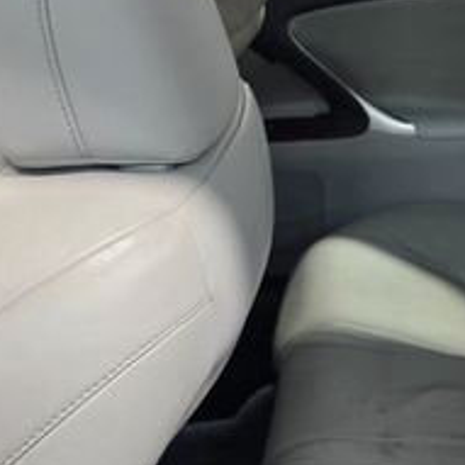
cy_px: 438
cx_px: 684
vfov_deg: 24.5
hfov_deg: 21.5
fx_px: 1033
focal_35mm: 68
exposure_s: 1/120
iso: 500
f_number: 1.7
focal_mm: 6.3
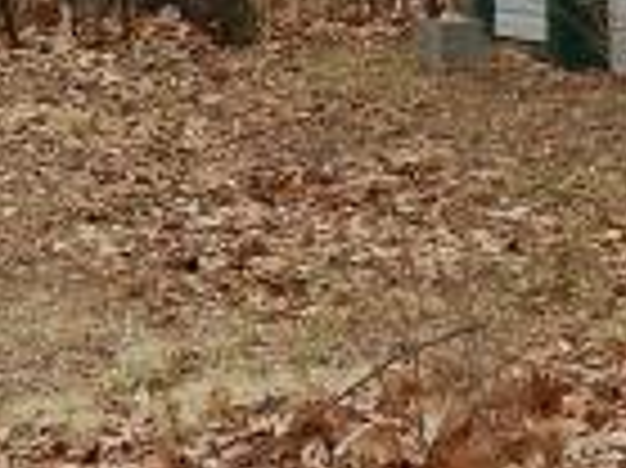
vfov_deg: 5.6
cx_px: 131
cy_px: 54
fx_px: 4788
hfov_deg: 7.5
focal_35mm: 265
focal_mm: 6.4
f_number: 4
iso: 125
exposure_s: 1/125
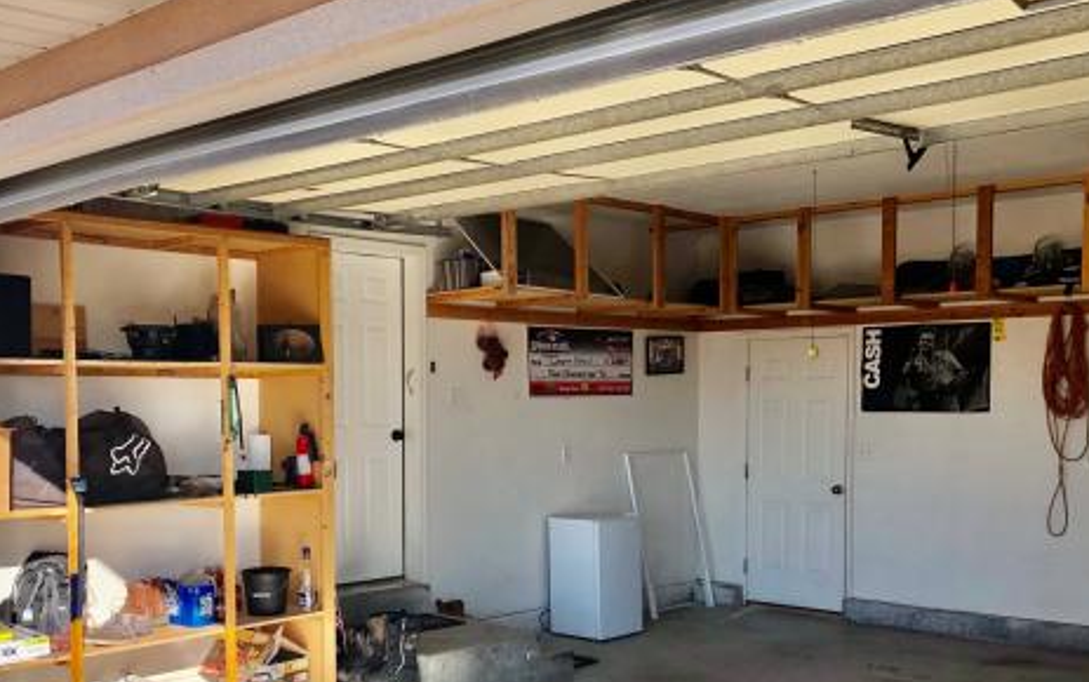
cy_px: 456
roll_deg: +2.0
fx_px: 1218
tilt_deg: -3.3
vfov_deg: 31.1
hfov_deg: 47.9
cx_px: 442
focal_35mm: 41
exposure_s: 1/1033
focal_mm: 3.99
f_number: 1.8
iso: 20
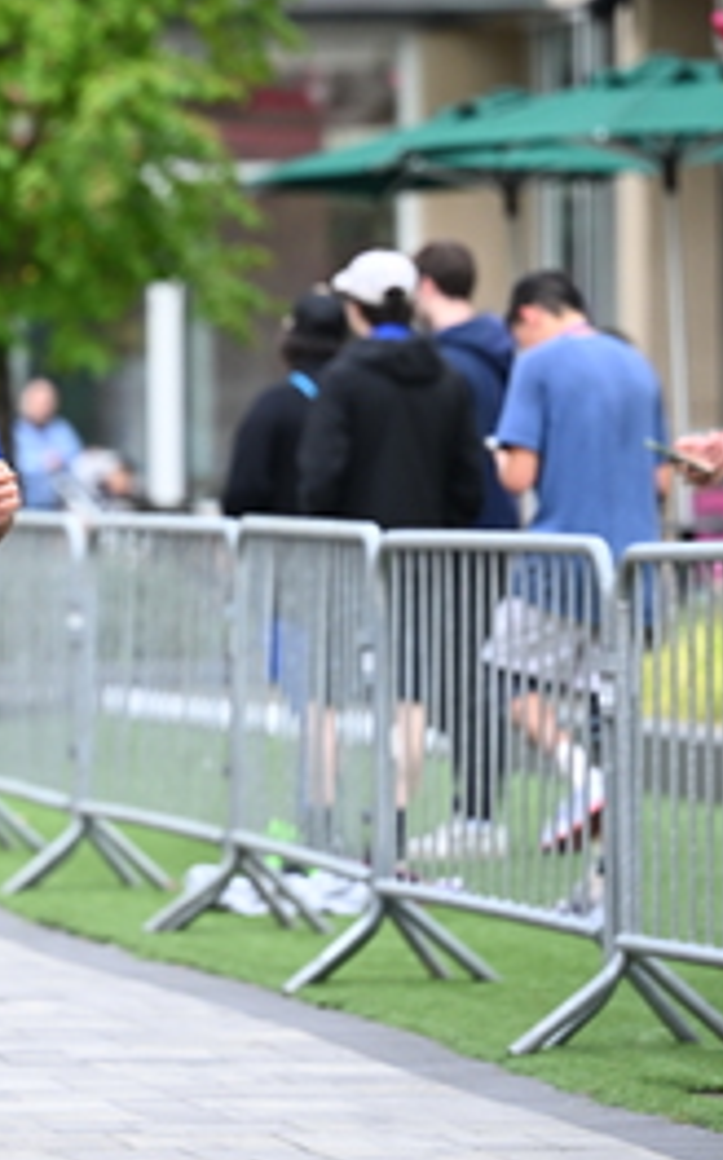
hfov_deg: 4.7
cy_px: 445
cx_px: -20
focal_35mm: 277
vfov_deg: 7.6
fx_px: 8747
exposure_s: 1/1250
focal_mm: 130
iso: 640
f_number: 2.8
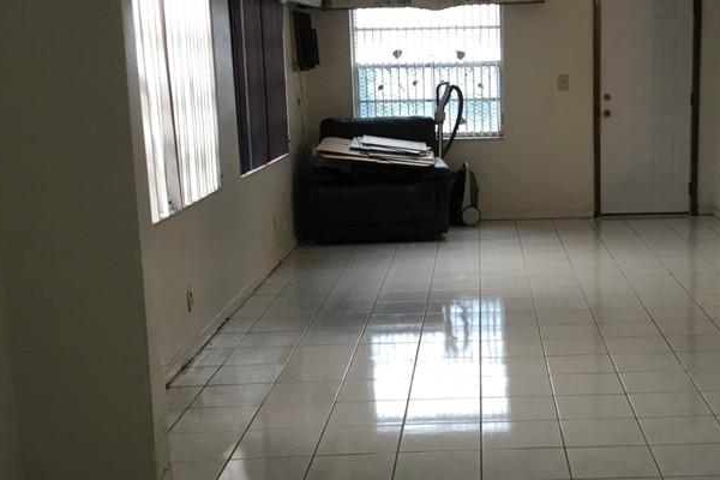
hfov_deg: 35.8
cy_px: 269
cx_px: 492
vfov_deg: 24.6
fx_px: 1100
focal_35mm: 55
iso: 50
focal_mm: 3.3
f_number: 2.4
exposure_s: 1/30
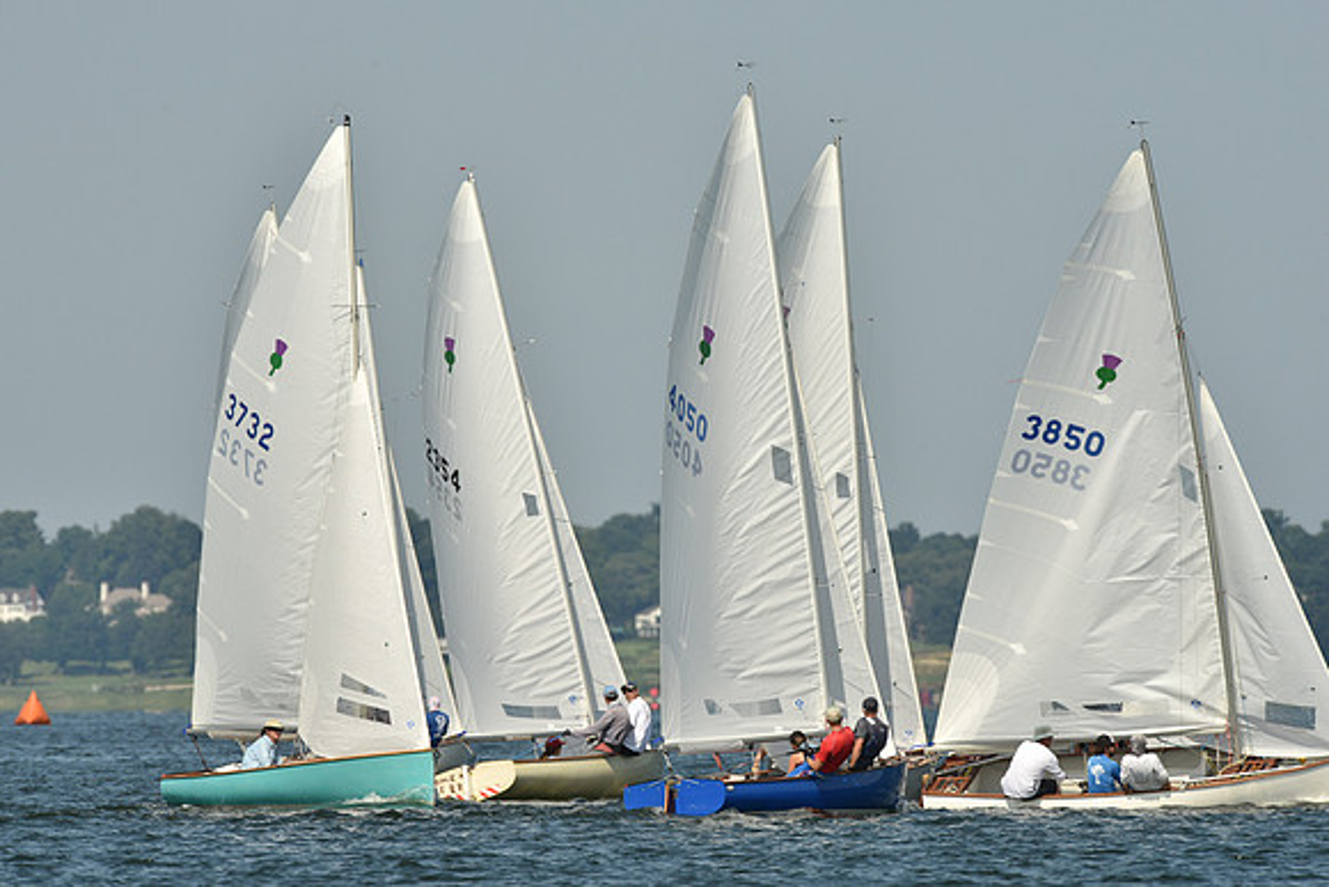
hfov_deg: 3.4
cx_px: 664
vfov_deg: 2.3
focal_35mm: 600
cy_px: 444
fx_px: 22154
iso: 250
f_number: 10
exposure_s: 1/1000
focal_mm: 600
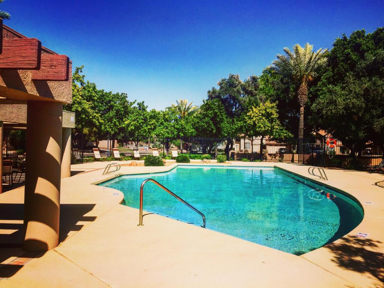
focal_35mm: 29
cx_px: 192
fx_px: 322
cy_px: 144
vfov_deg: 48.2
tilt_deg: +2.3
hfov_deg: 61.7
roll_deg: -4.3
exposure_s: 1/3597
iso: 32
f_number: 2.2
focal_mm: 4.15
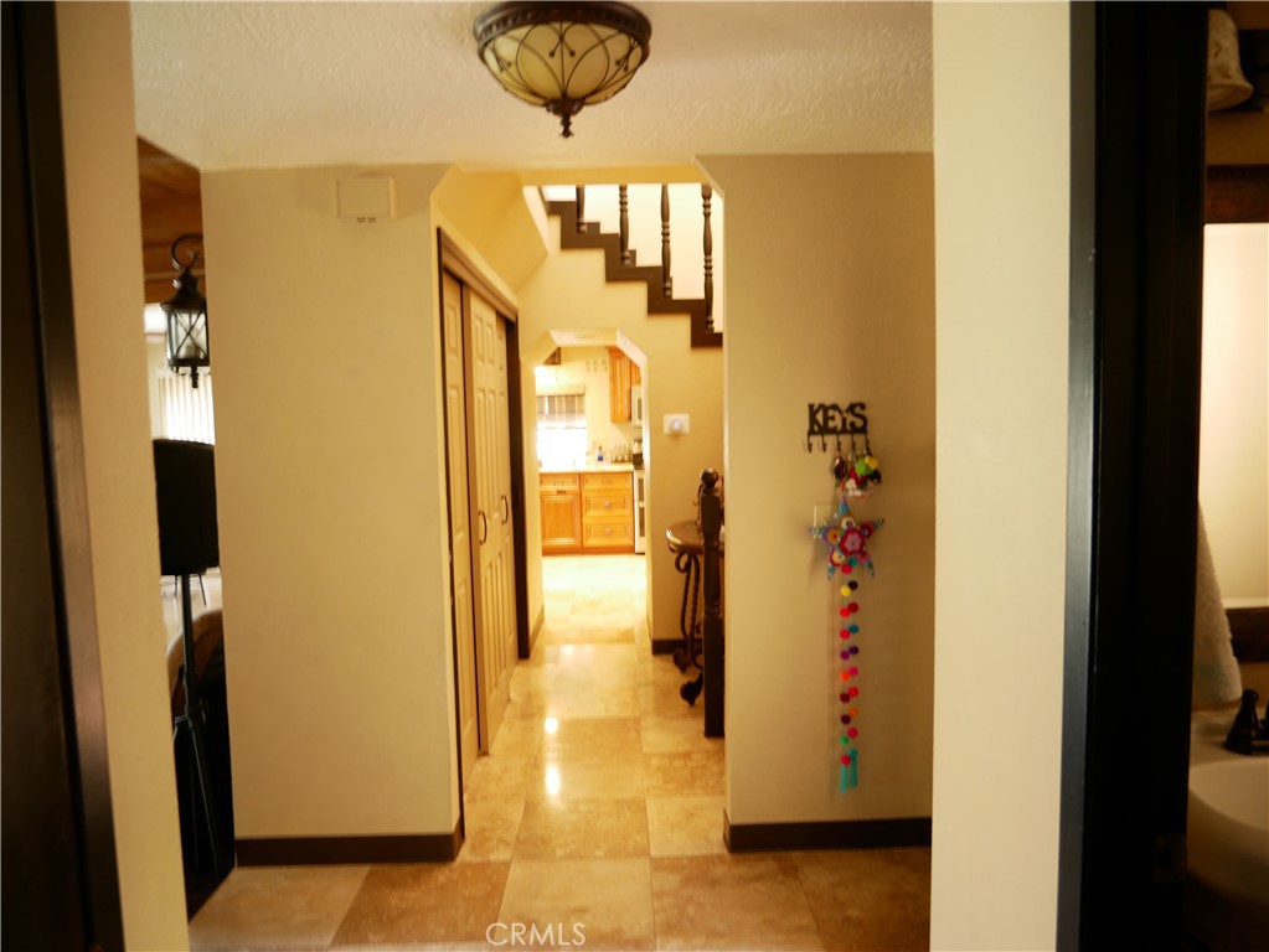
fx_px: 880
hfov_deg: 71.6
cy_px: 476
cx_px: 634
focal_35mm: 24
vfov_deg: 56.8
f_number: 3.5
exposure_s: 1/2
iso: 200
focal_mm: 12
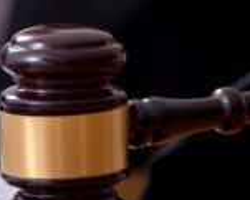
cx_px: -86
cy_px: -152
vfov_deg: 2.3
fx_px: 4946
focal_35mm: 668
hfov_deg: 2.9
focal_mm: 105
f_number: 5
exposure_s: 1/100
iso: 100
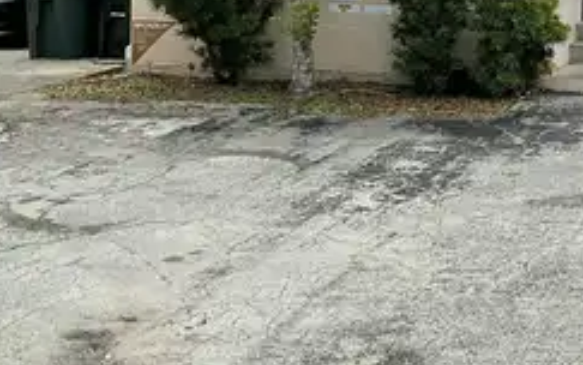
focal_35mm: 81
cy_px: -84
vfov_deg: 15.5
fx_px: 1287
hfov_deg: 24.5
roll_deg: -2.1
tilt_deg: +0.4
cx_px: 559
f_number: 1.8
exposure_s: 1/1675
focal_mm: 3
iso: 16
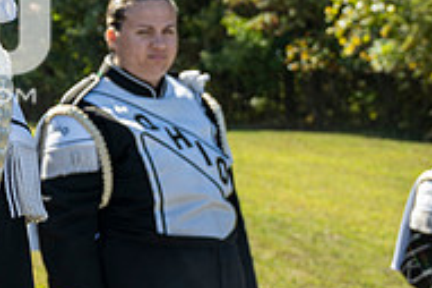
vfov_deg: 18.3
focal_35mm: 73
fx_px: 875
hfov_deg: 24.4
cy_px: 15
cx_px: -120
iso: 64
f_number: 4.5
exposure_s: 1/250
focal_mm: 24
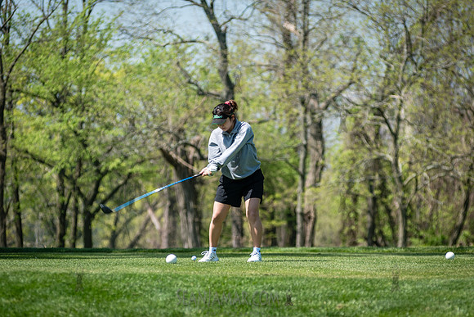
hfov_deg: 9.2
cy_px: 165
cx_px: 271
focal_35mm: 222
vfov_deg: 6.2
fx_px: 2929
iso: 100
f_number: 3.5
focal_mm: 170
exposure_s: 1/640
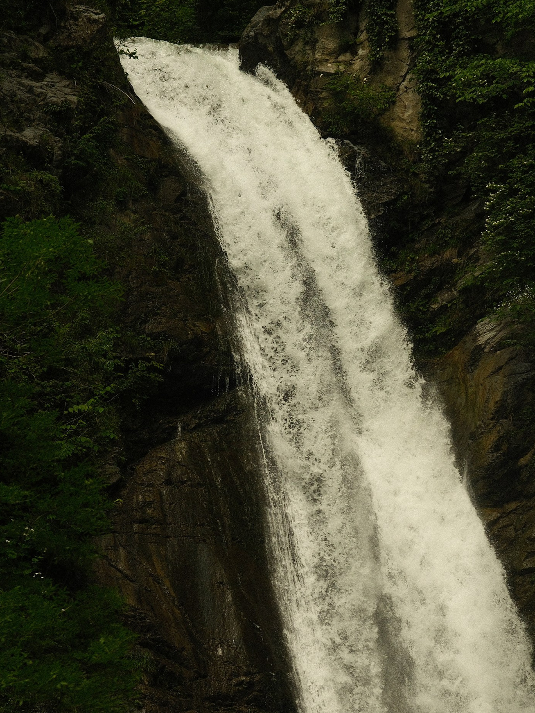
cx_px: 274
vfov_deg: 11.1
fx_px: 3667
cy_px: 492
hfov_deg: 8.3
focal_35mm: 178
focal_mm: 56
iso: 500
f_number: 2.5
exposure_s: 1/1000
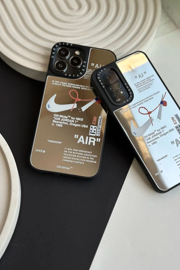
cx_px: 98
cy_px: 135
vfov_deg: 38.9
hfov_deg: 26.5
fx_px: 383
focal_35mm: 51
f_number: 1.78
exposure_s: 1/2114
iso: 100
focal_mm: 6.86
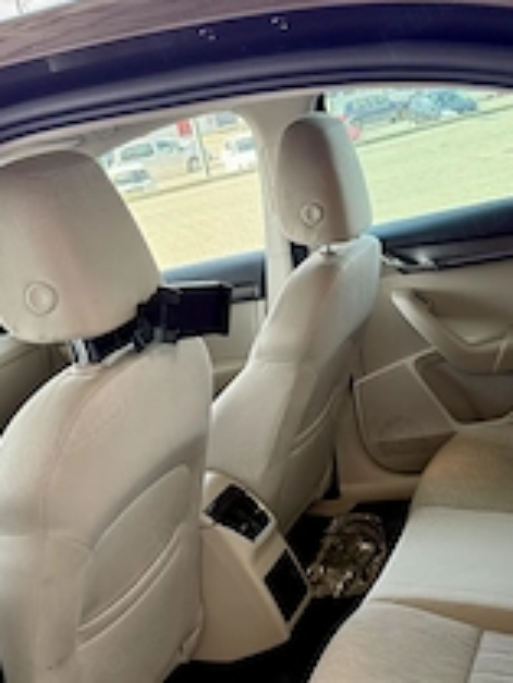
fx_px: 908
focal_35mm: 46
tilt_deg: -25.3
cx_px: 366
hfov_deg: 31.1
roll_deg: +11.6
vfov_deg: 39.9
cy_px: 526
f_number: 1.78
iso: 200
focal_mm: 6.76
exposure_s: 1/204
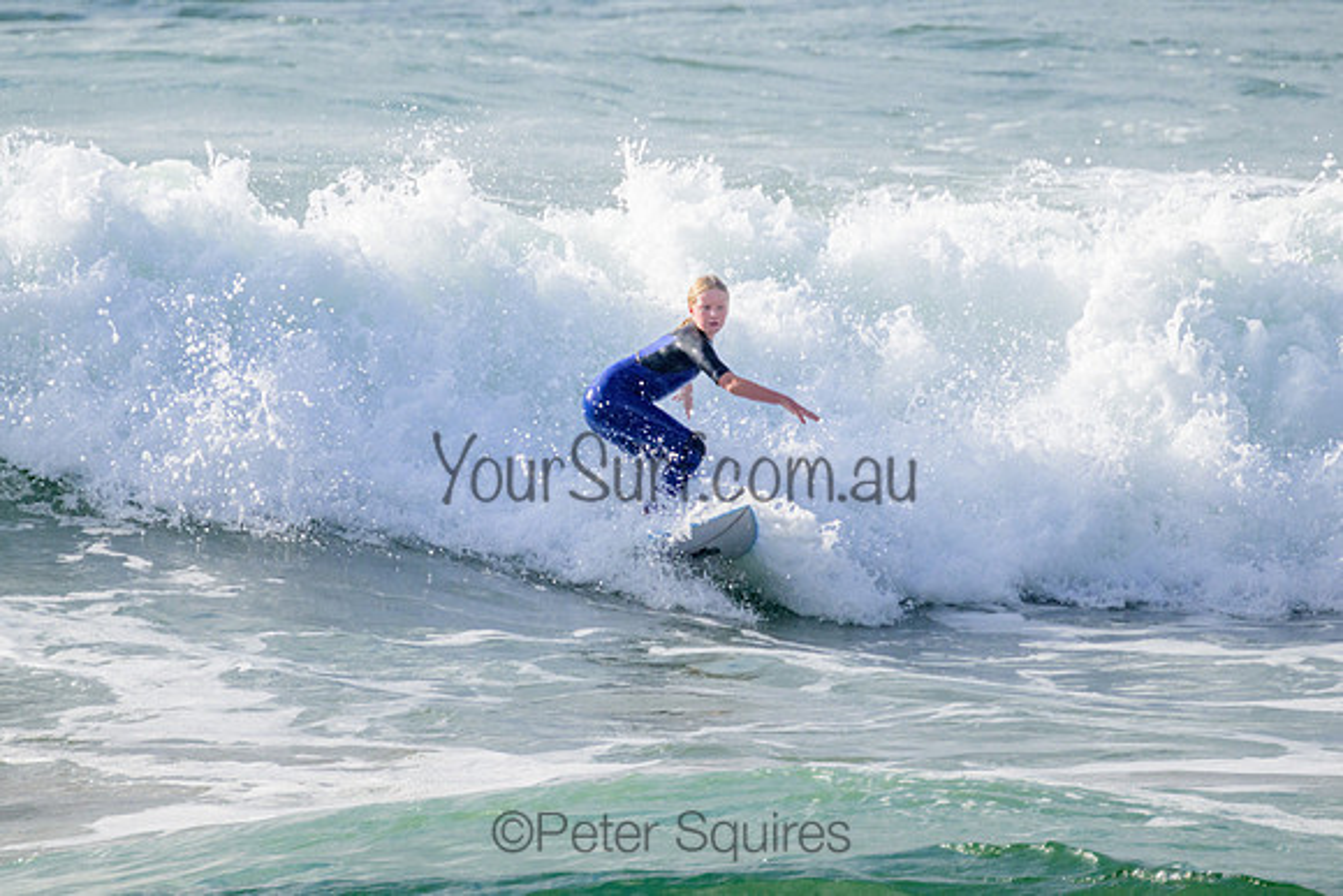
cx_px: 605
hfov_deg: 2.0
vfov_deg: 1.3
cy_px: 310
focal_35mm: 1047
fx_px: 39052
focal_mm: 800
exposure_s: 1/2000
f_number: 11
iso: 560
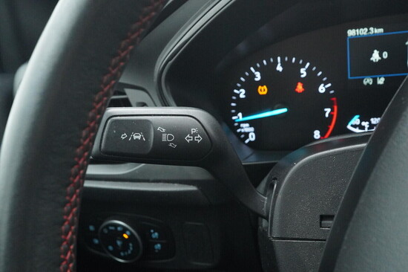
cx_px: 204
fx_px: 408
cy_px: 136
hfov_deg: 53.2
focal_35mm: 36
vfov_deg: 36.8
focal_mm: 24
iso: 6400
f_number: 6.3
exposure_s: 1/160
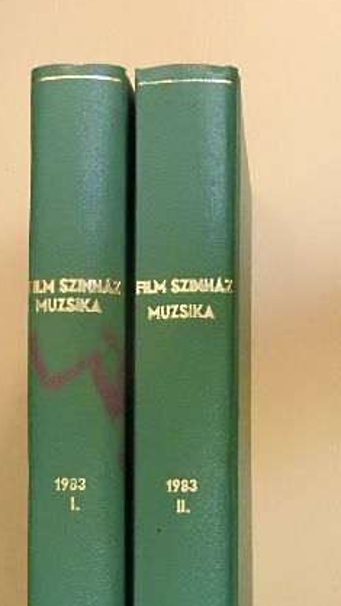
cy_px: 454
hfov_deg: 16.1
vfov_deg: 27.8
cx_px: 202
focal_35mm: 75
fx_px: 1206
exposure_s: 1/80
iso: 1600
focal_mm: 8.1
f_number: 4
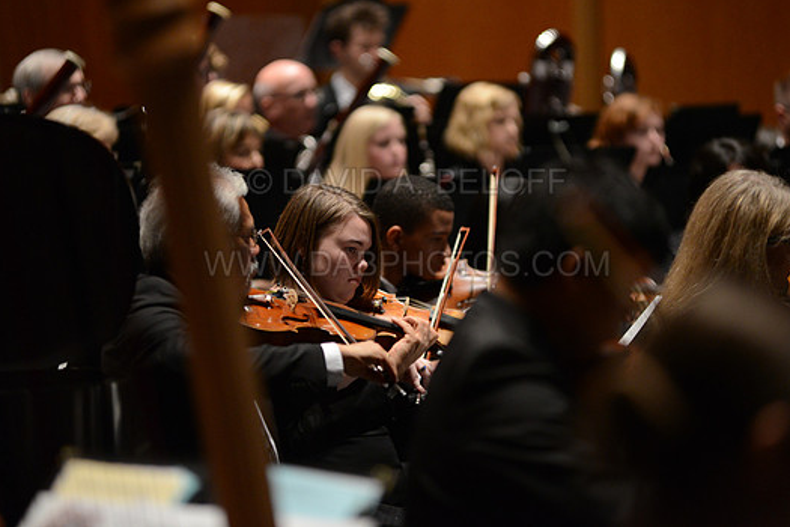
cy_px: 237
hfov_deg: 9.3
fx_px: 4849
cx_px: 409
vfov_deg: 6.2
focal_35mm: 221
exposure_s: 1/250
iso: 3200
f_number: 2.8
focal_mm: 200
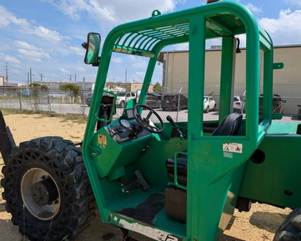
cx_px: 161
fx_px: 232
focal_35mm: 26
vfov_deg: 54.9
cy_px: 125
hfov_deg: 65.9
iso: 21
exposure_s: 1/1443
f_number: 1.68
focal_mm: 6.9
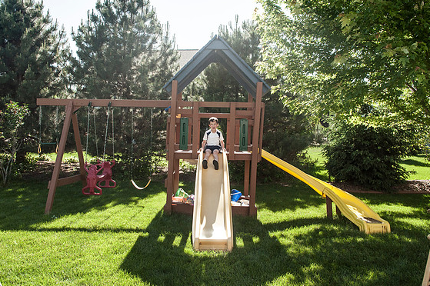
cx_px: 216
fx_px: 334
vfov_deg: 46.3
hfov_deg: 65.5
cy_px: 145
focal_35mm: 28
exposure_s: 1/2000
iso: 400
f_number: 5
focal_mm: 18
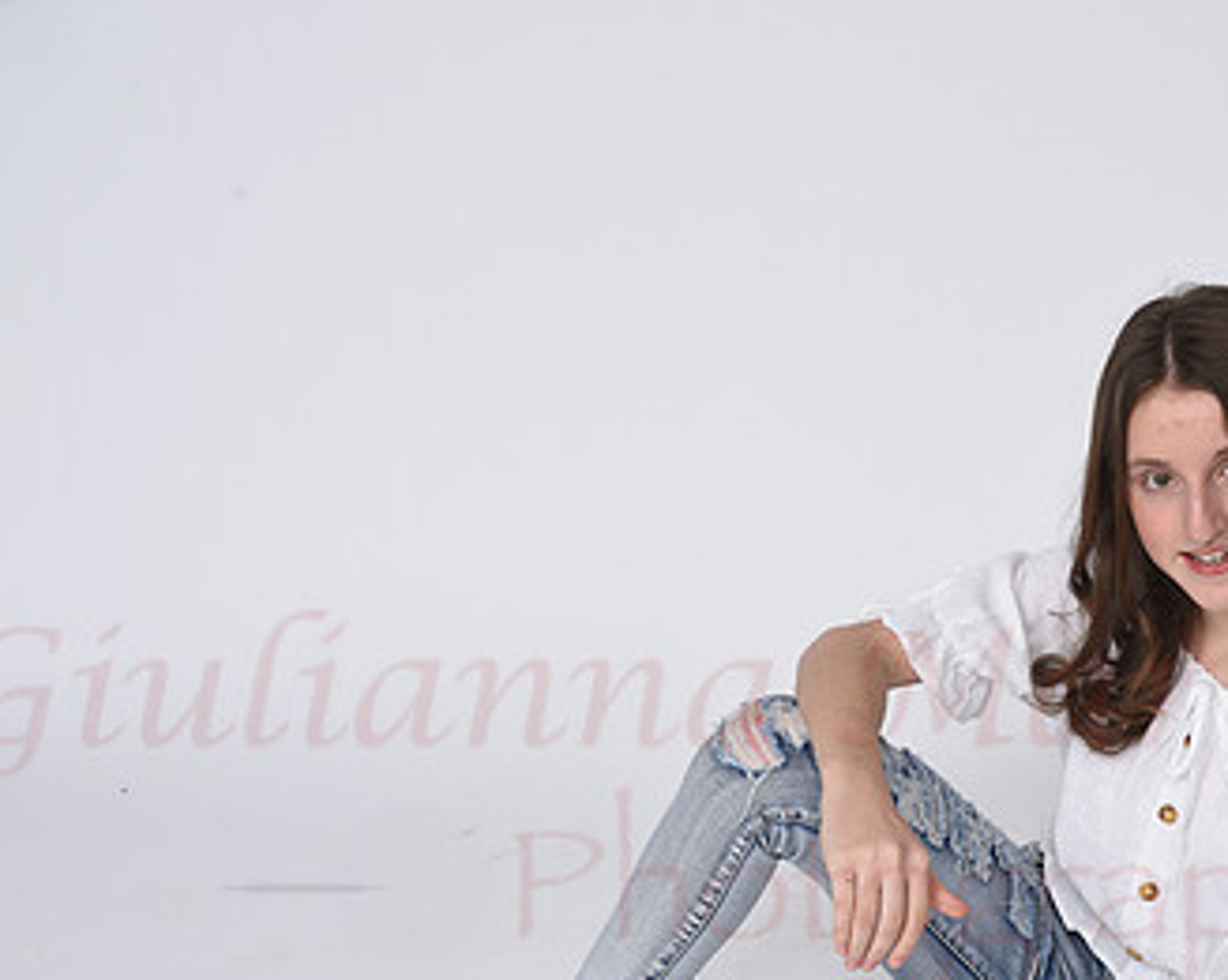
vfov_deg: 20.3
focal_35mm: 75
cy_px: 715
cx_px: 988
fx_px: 2723
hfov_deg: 25.0
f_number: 9
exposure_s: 1/125
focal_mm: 45
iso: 160
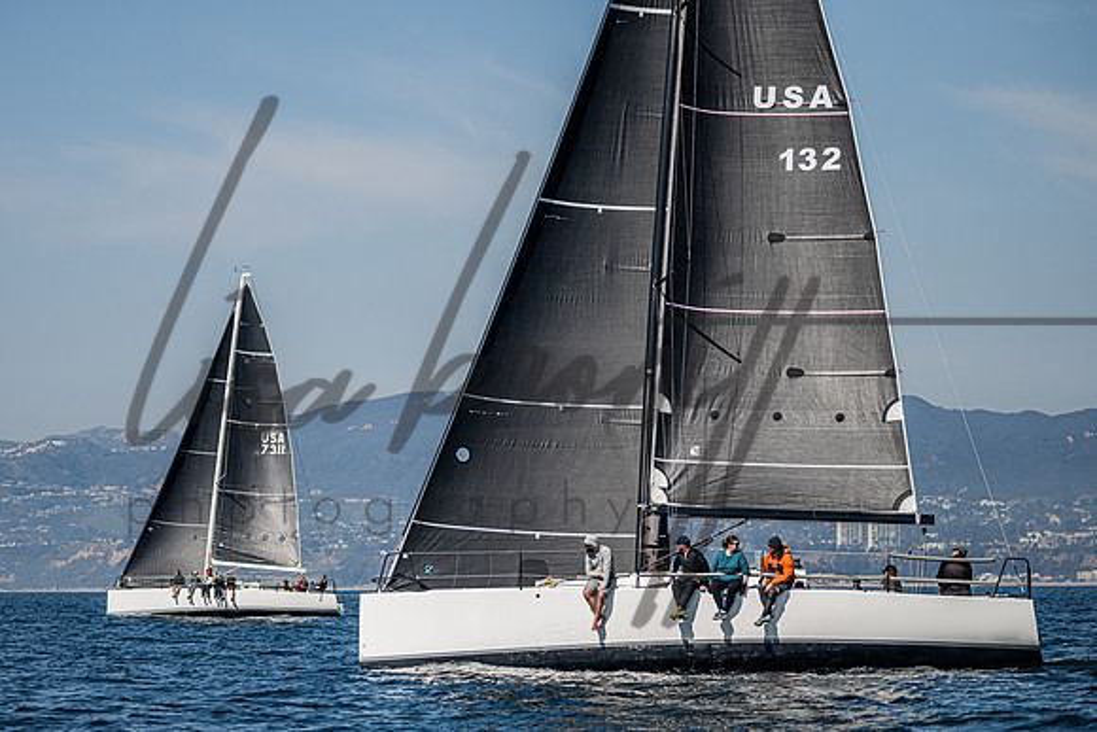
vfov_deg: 8.7
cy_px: 410
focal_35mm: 157
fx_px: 4799
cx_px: 477
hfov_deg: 13.0
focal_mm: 135
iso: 400
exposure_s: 1/4000
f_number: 4.8
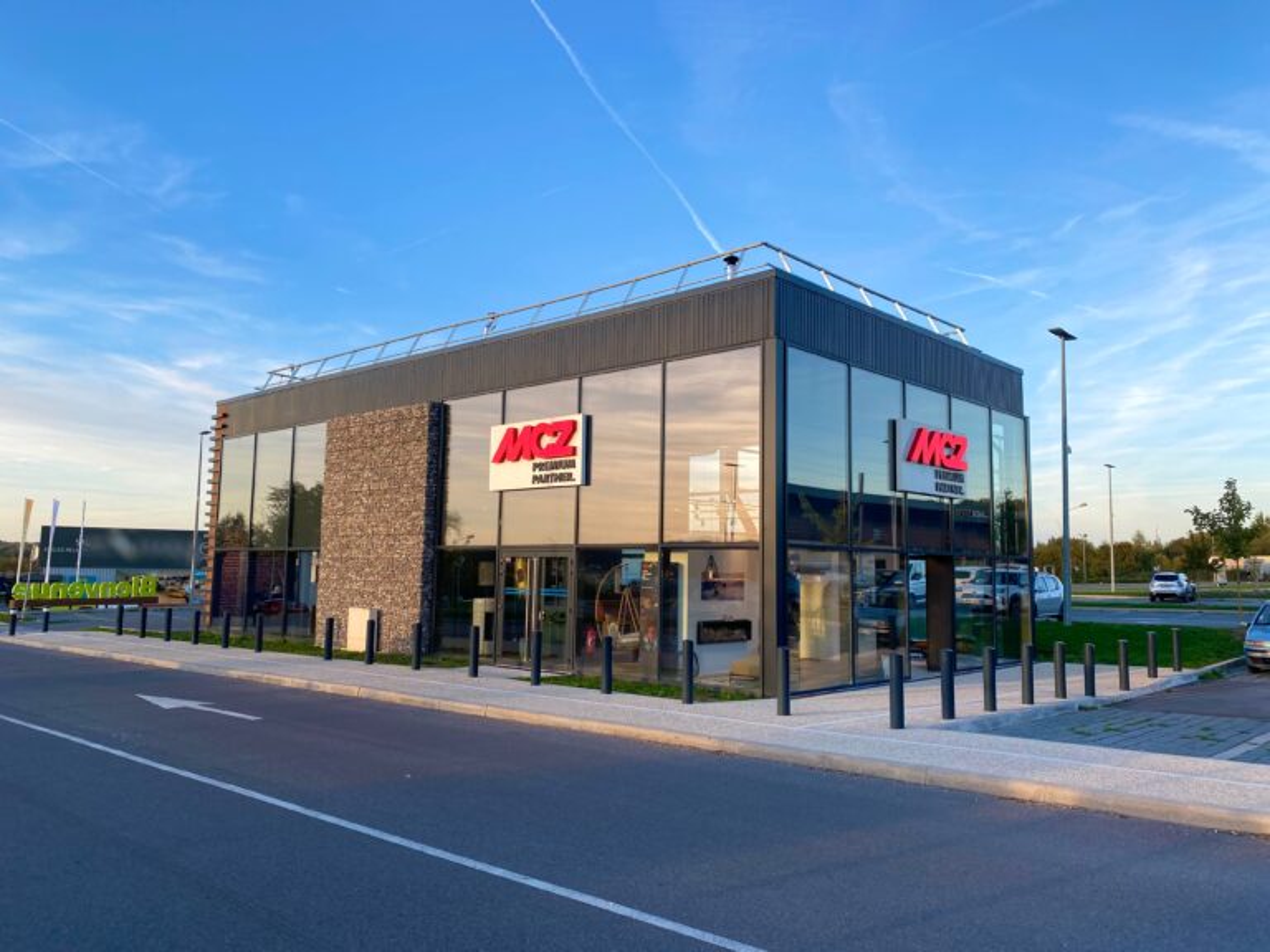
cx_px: 635
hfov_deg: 67.3
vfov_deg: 53.1
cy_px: 476
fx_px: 954
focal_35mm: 26
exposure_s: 1/531
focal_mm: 4.25
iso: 32
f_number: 1.8
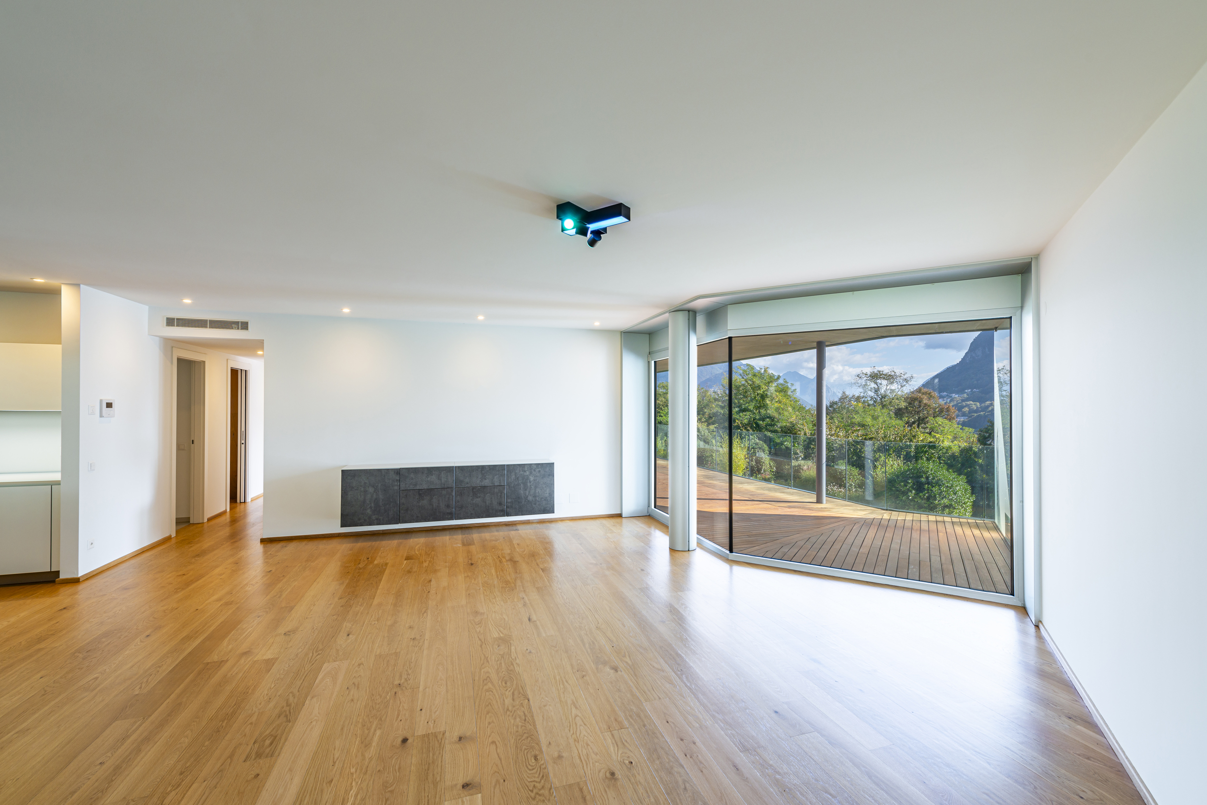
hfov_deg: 104.3
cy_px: 402
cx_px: 604
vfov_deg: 81.2
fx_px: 469
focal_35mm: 14
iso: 100
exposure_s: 1/6
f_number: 9
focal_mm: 14
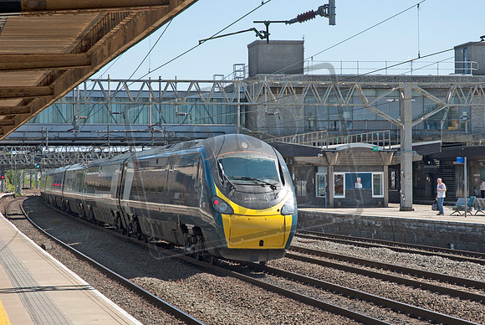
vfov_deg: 15.2
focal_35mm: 90
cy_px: 162
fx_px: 1214
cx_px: 242
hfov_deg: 22.6
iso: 280
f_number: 5.6
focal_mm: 60
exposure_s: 1/500
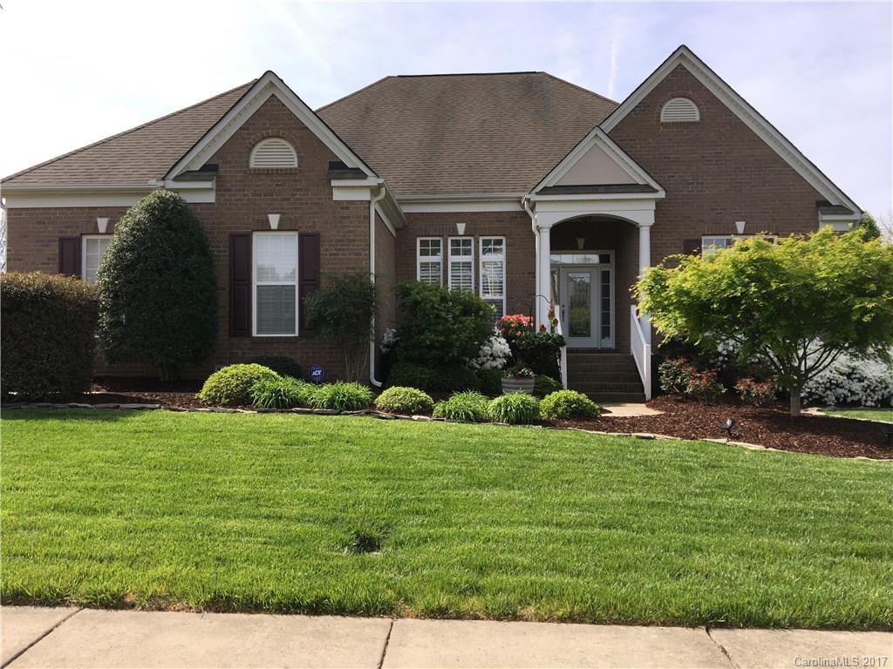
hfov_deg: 61.7
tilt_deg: +2.0
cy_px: 334
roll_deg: +0.4
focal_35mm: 29
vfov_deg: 48.2
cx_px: 446
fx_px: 748
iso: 32
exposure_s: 1/1282
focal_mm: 4.15
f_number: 2.2
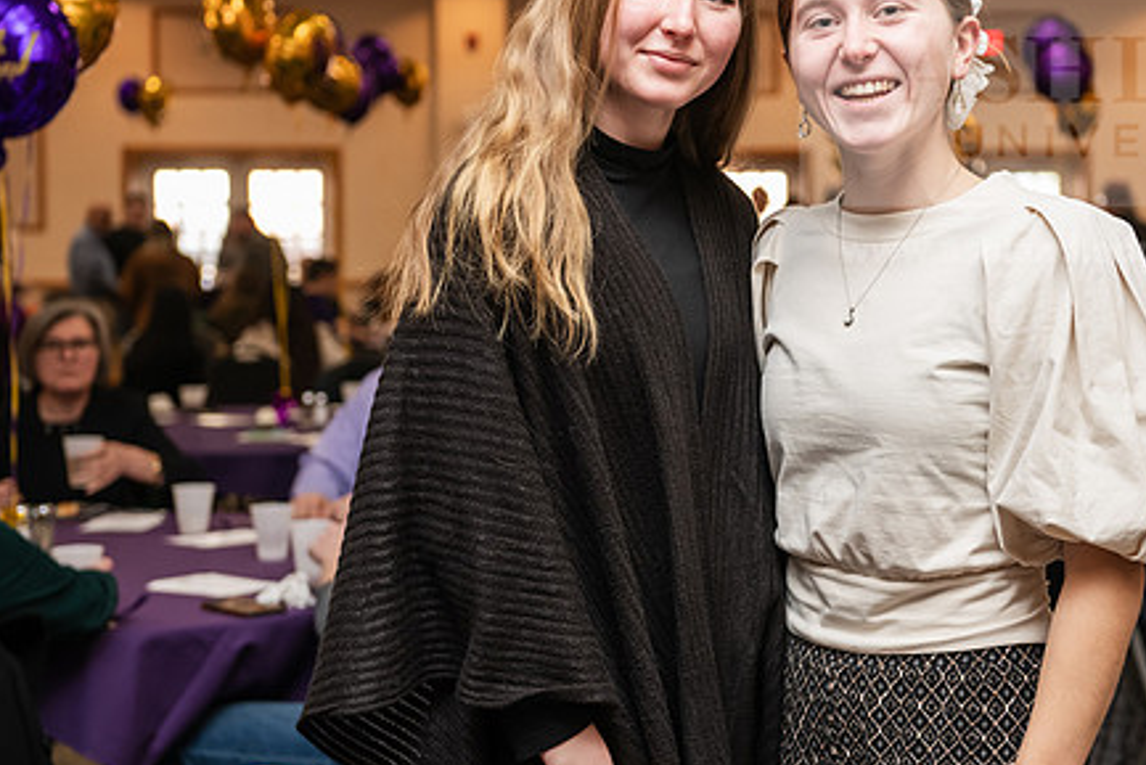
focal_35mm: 75
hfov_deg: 26.9
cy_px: 306
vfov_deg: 18.2
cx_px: 720
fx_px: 2388
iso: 1600
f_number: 3.5
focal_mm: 56
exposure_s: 1/160
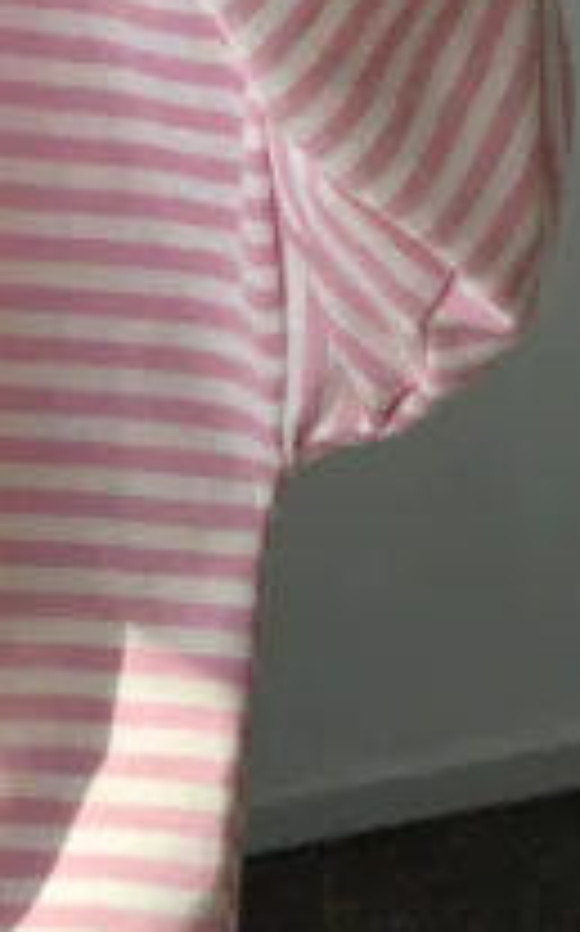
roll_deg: +1.8
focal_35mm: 164
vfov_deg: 12.4
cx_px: -99
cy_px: -254
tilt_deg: -13.7
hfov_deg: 7.9
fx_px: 4156
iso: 80
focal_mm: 6.76
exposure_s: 1/2088
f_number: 1.78
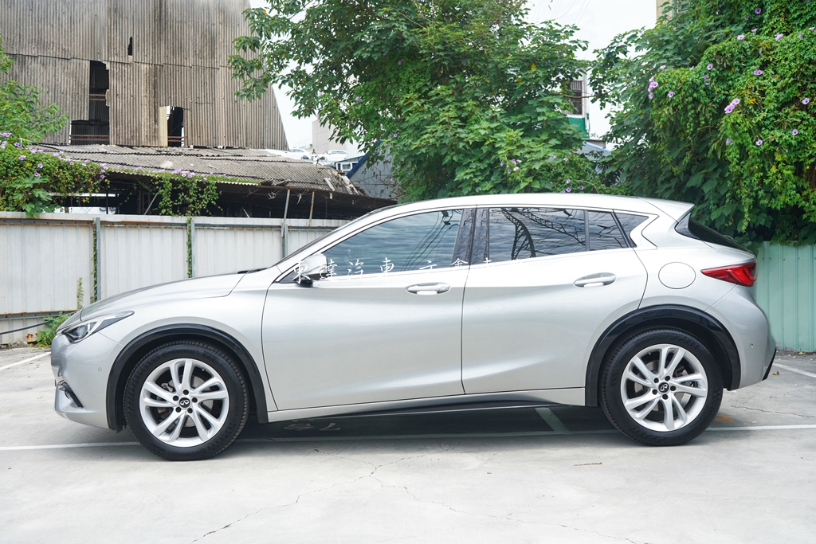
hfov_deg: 47.4
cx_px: 408
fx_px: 929
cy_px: 272
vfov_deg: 32.6
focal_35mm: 41
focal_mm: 41
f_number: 7.1
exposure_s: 1/160
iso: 100
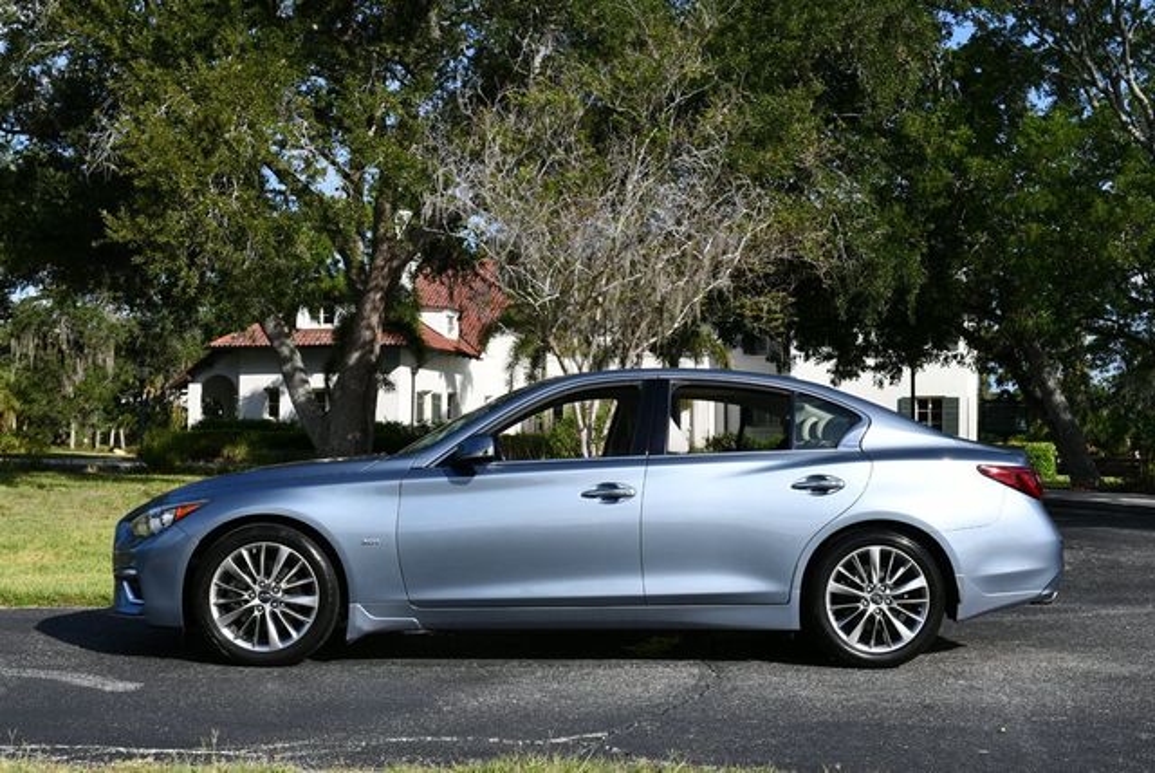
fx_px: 1413
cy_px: 386
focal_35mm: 44
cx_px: 578
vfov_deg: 30.6
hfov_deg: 44.5
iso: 100
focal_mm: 22
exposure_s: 1/320
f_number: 9
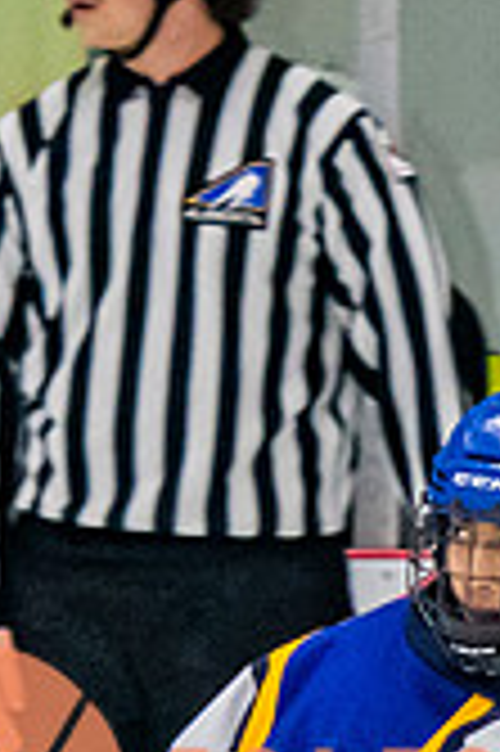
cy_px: 948
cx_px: 692
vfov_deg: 2.0
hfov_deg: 1.4
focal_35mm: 1011
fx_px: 21105
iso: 2000
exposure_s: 1/640
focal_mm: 122
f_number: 3.2
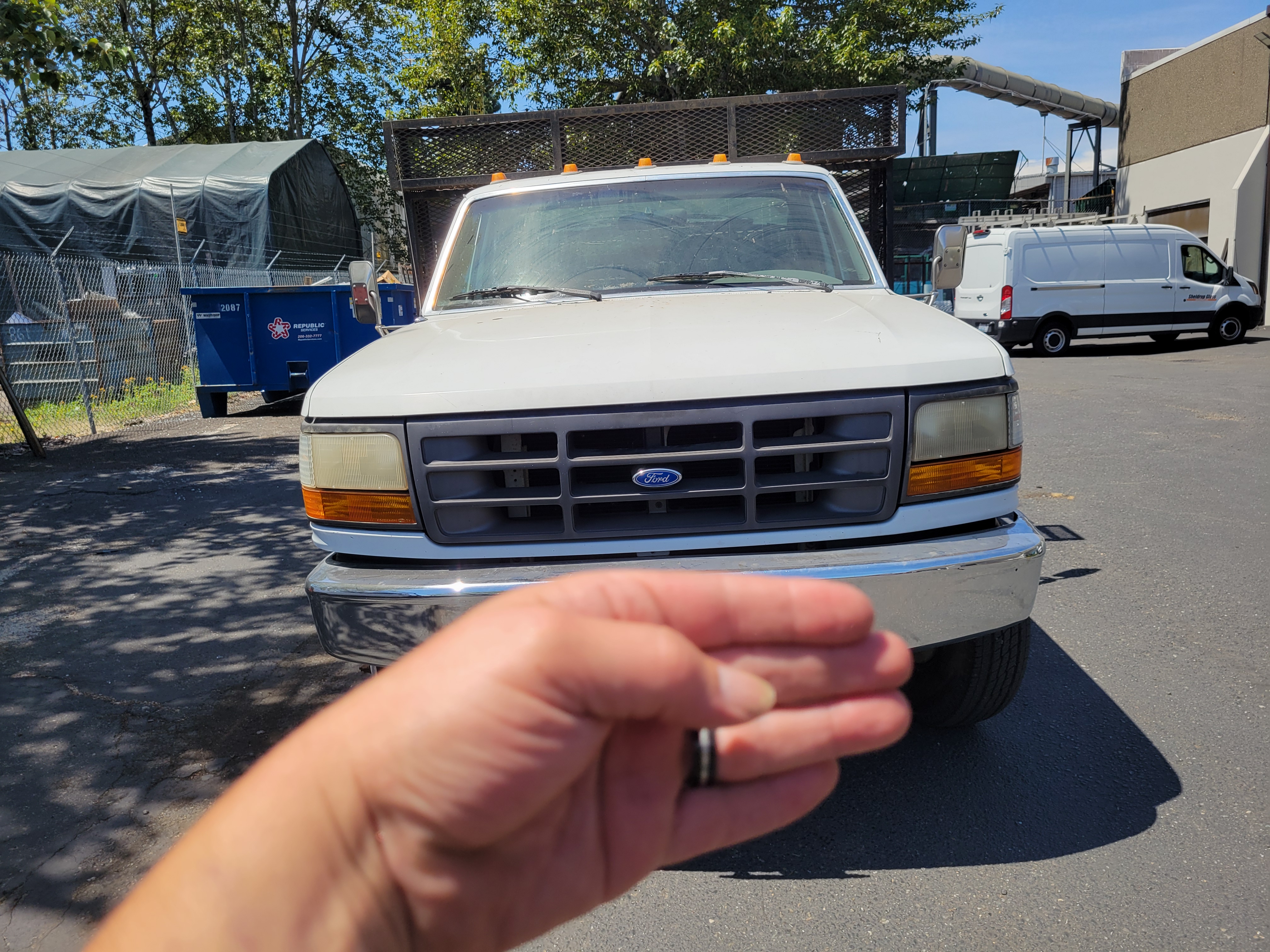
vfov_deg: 53.1
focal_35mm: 26
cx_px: 635
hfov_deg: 67.3
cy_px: 476
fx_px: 954
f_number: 1.8
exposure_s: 1/2371
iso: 40
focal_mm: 5.4
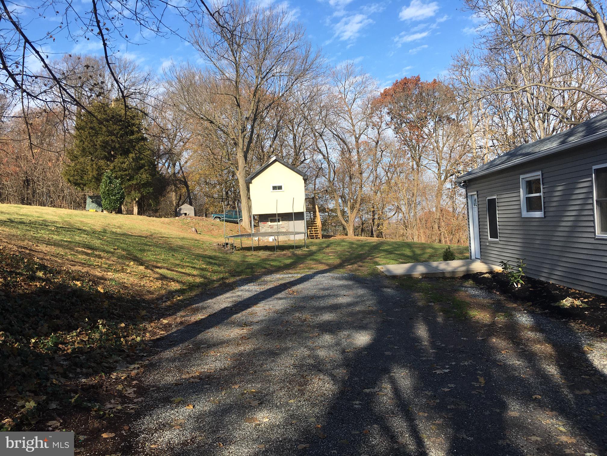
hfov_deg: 61.7
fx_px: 509
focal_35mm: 29
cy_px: 228
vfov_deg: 48.2
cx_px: 304
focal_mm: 4.15
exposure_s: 1/916
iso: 25
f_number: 2.2
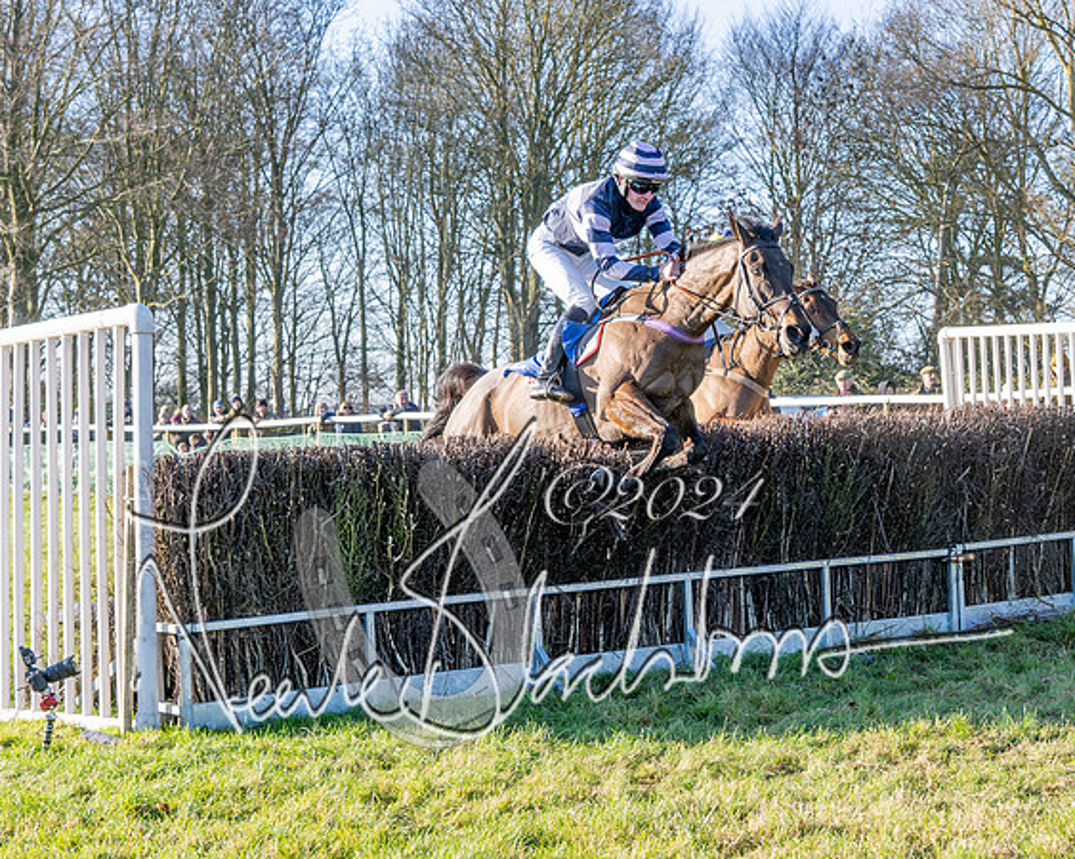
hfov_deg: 26.0
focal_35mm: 73
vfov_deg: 21.0
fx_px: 2321
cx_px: 613
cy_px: 450
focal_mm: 35
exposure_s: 1/1250
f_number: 4.5
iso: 400
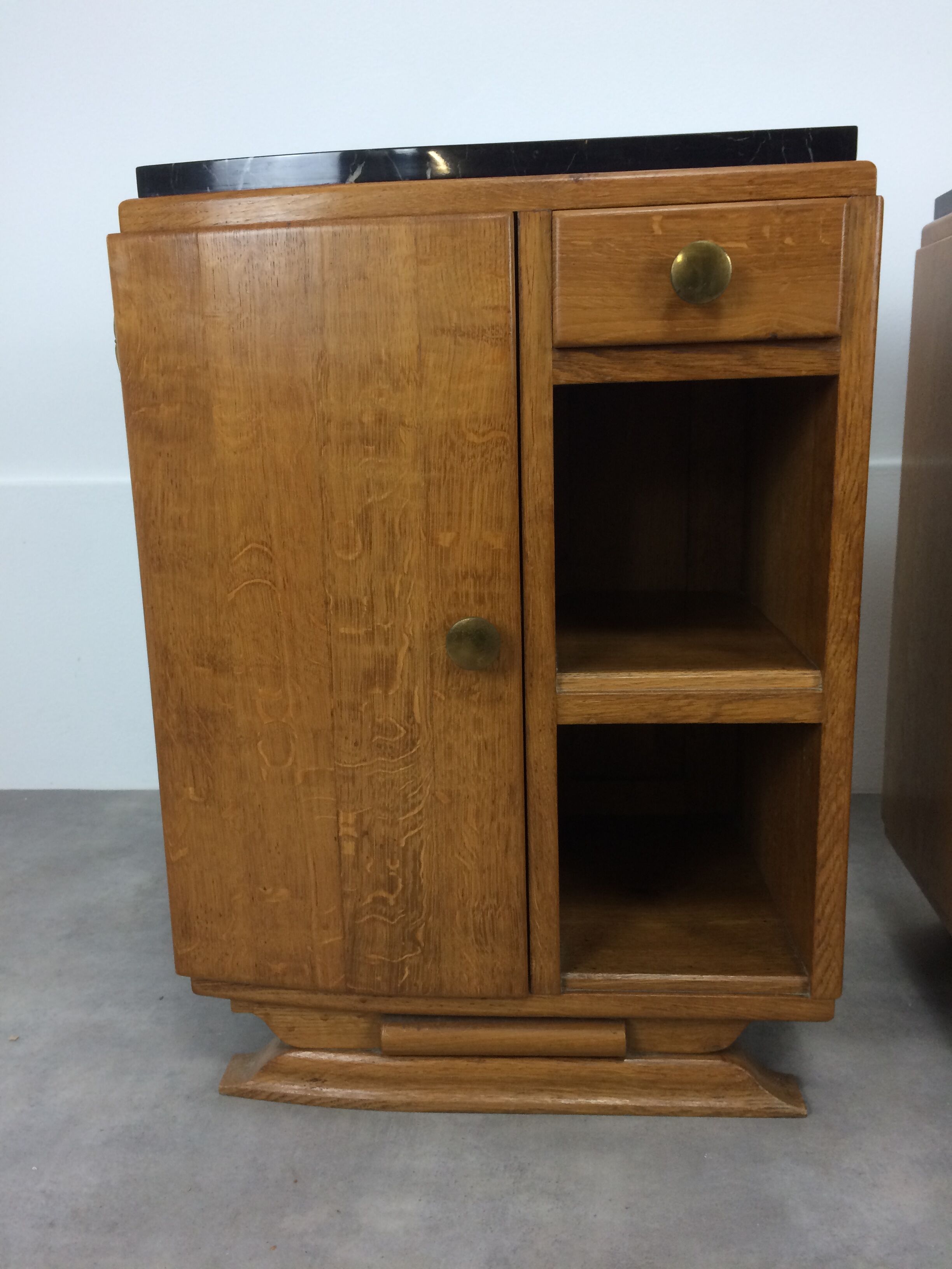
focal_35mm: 29
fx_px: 1063
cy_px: 634
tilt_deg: -14.4
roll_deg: +2.4
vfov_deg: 61.7
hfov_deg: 48.2
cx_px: 476
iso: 64
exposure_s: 1/33
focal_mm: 4.15
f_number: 2.2
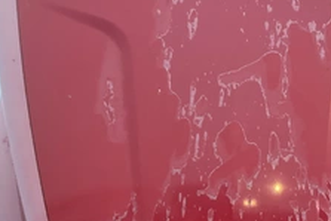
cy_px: 175
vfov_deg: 24.7
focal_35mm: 54
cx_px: 232
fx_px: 497
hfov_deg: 36.3
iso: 250
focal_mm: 3
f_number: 1.8
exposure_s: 1/30
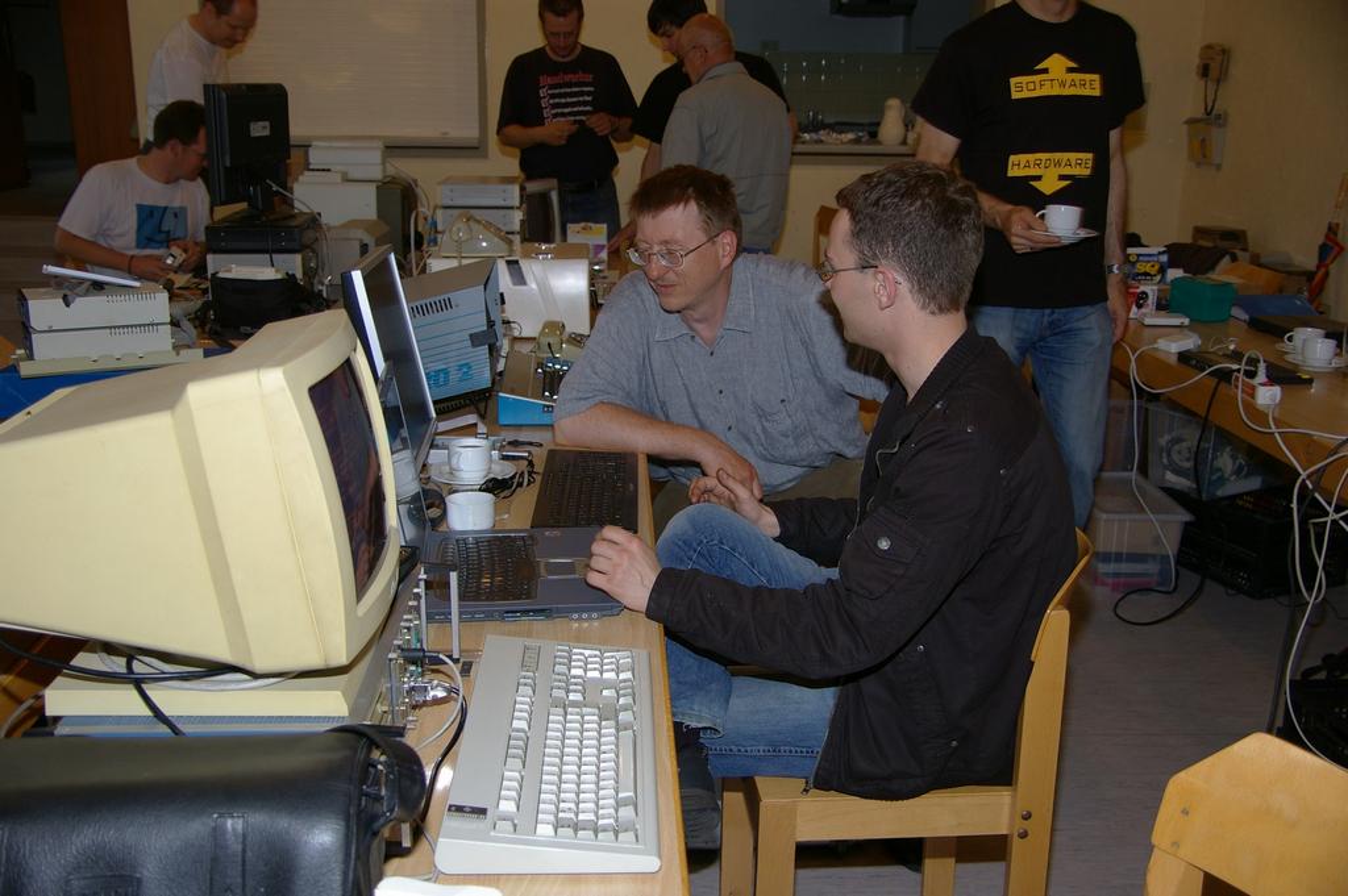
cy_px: 448
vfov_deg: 35.4
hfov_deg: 51.3
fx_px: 1403
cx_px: 674
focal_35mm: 38
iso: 200
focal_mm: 25
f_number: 4
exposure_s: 1/40
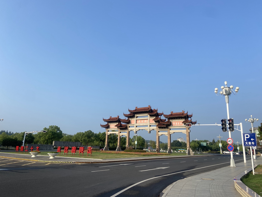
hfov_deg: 67.3
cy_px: 98
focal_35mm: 26
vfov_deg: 53.1
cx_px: 131
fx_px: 197
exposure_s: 1/2571
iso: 32
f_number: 1.8
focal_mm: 4.25
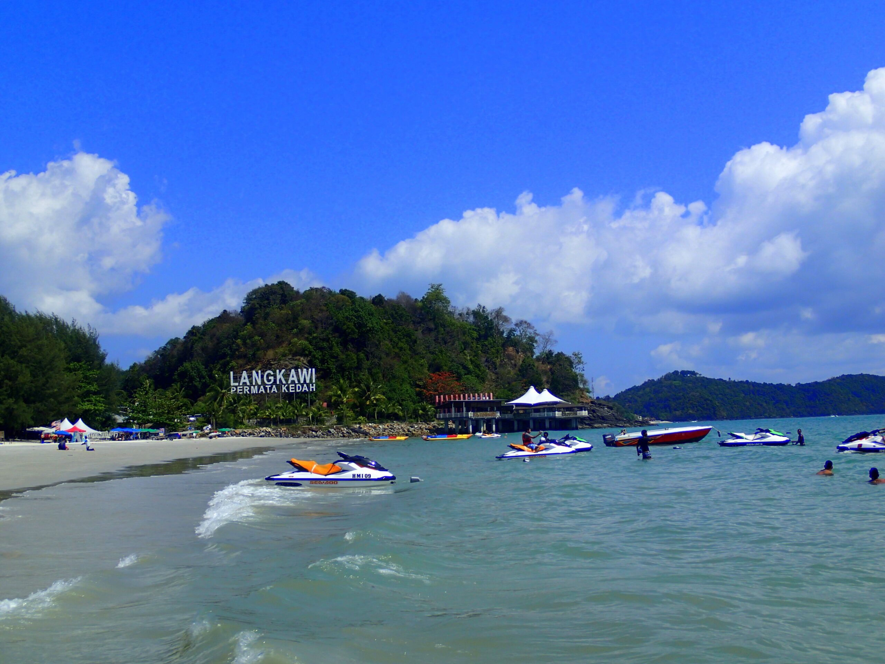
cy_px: 332
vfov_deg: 31.5
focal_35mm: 46
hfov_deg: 41.2
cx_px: 442
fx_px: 1176
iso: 100
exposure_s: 1/160
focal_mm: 8.41
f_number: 13
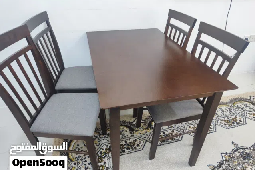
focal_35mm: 24
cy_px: 84
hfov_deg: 73.8
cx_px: 128
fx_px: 170
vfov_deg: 53.1
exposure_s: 1/50
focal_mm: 5.59
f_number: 1.88
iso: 603
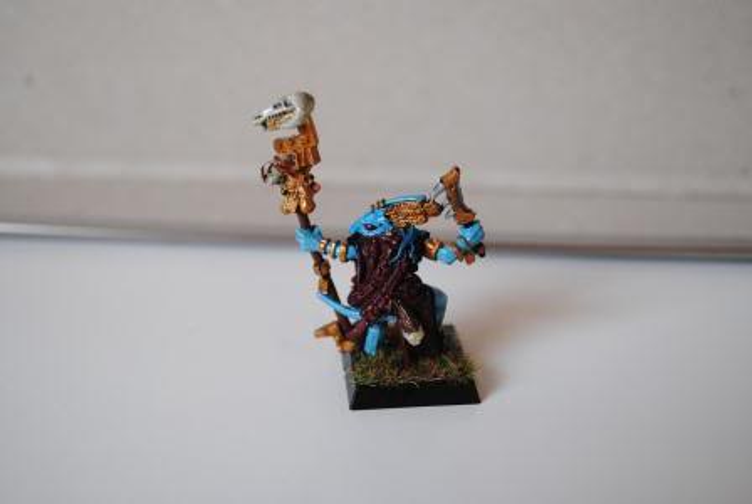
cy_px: 252
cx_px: 376
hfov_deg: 38.8
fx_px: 1067
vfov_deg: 26.6
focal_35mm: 51
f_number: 5.6
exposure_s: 1/60
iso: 200
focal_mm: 34
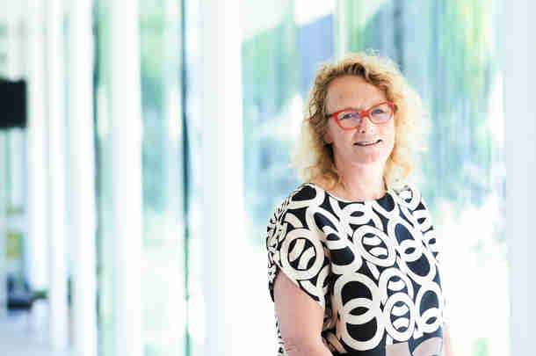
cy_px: 178
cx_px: 268
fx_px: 1888
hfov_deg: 16.2
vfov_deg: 10.8
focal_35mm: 127
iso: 200
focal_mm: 85
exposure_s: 1/250
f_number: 2.2
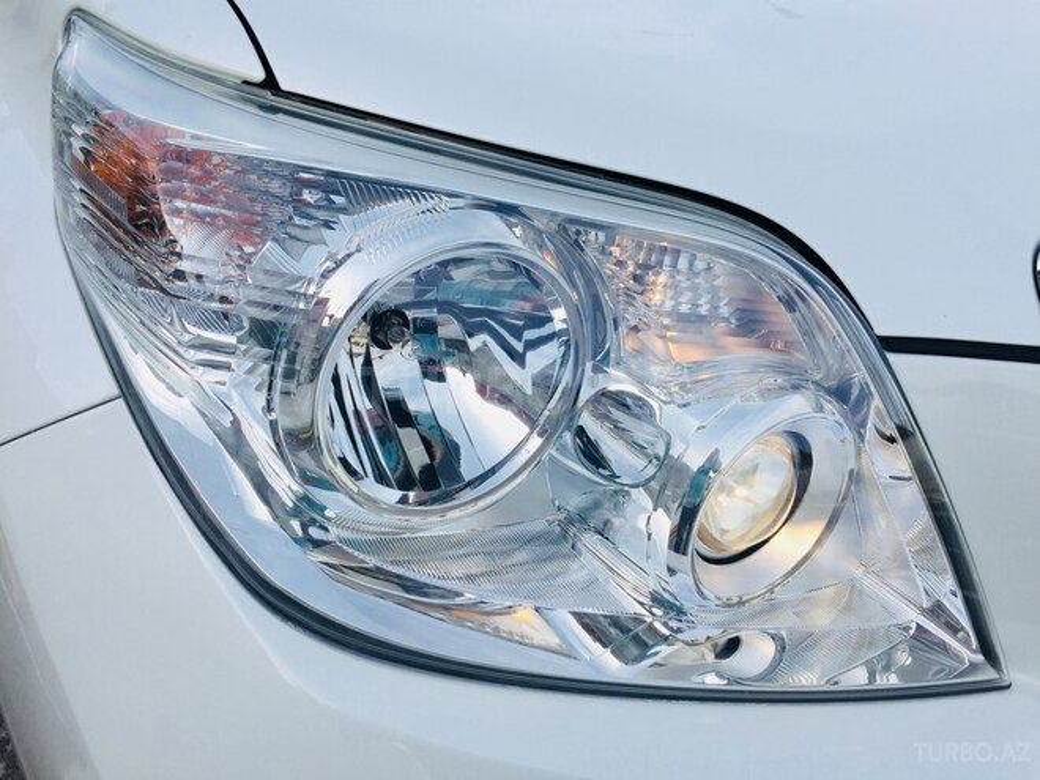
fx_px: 871
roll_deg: +0.1
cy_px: 390
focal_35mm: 29
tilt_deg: -28.5
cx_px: 520
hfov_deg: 61.7
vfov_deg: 48.2
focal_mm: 4.15
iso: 32
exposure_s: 1/1522
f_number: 2.2
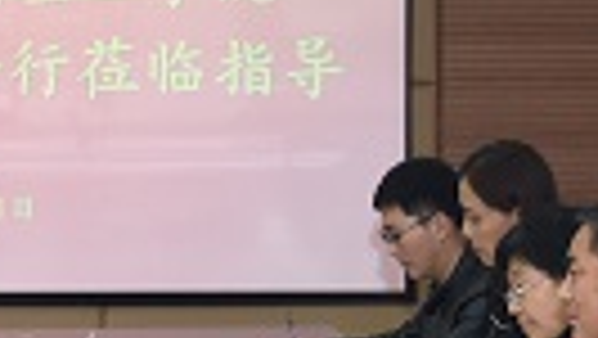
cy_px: 146
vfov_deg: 6.0
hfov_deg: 10.6
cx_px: 4
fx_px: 3205
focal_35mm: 202
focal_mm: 32
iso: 1000
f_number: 7.1
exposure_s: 1/60
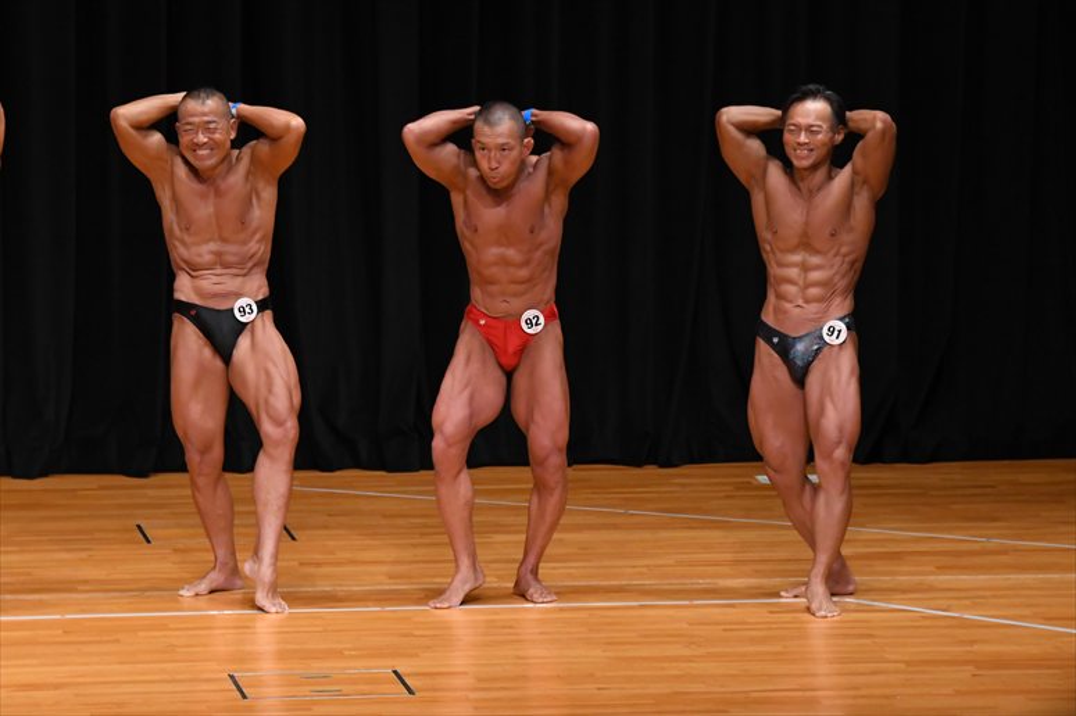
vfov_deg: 5.4
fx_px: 7618
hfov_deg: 8.1
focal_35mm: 255
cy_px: 358
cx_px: 538
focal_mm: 170
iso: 3200
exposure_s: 1/400
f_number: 5.6
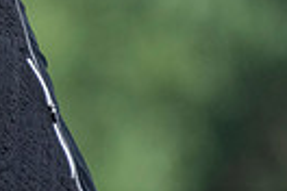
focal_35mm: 3298
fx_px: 26290
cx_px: -237
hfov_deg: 0.6
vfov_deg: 0.4
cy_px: -179
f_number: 5.6
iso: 640
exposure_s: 1/1000
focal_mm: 500
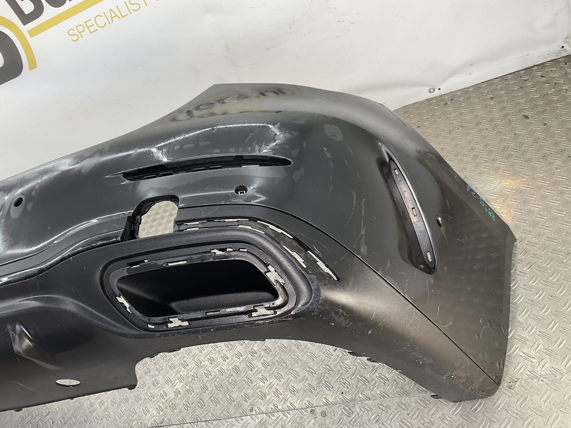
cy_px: 214
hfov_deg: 61.7
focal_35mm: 29
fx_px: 478
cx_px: 286
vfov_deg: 48.2
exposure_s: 1/100
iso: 20
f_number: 1.8
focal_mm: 3
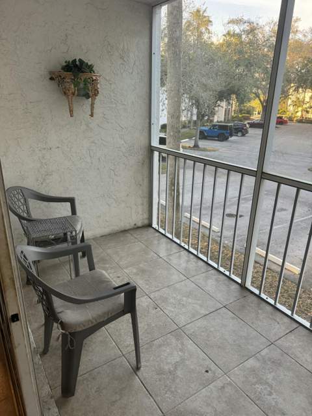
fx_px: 288
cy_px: 208
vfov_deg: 71.6
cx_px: 156
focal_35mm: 24
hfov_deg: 56.8
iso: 160
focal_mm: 6.76
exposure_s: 1/120
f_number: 1.78
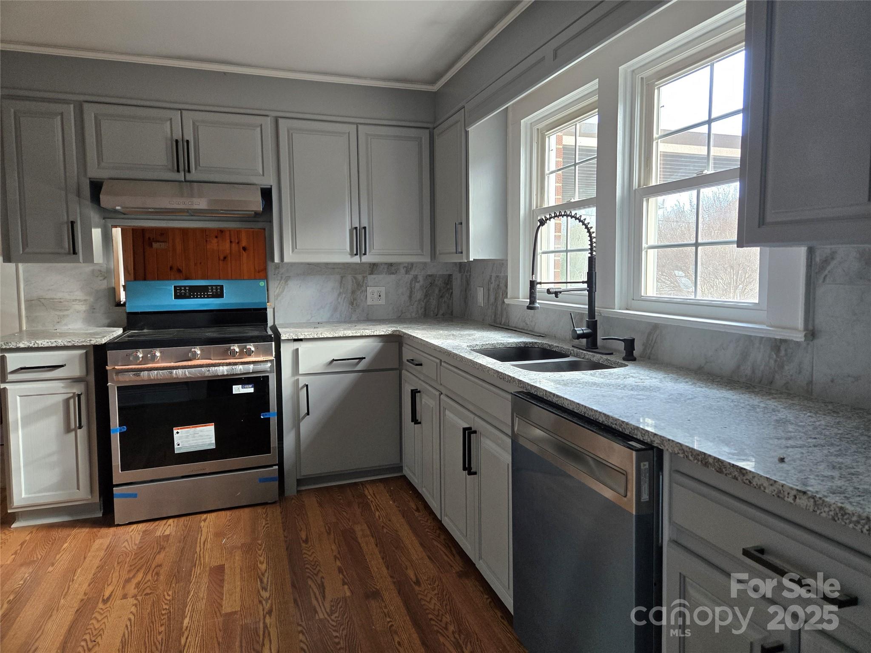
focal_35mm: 23
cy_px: 326
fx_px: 579
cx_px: 436
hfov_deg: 73.9
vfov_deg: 58.9
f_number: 1.8
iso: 250
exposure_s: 1/120
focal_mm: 5.4
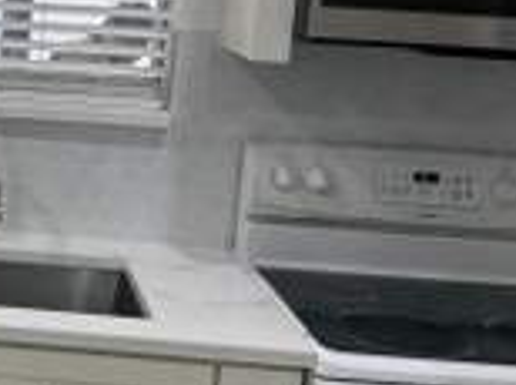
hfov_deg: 23.8
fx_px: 1116
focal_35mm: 75
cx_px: -101
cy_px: 100
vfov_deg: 19.5
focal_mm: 6.76
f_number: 1.78
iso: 160
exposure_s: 1/208
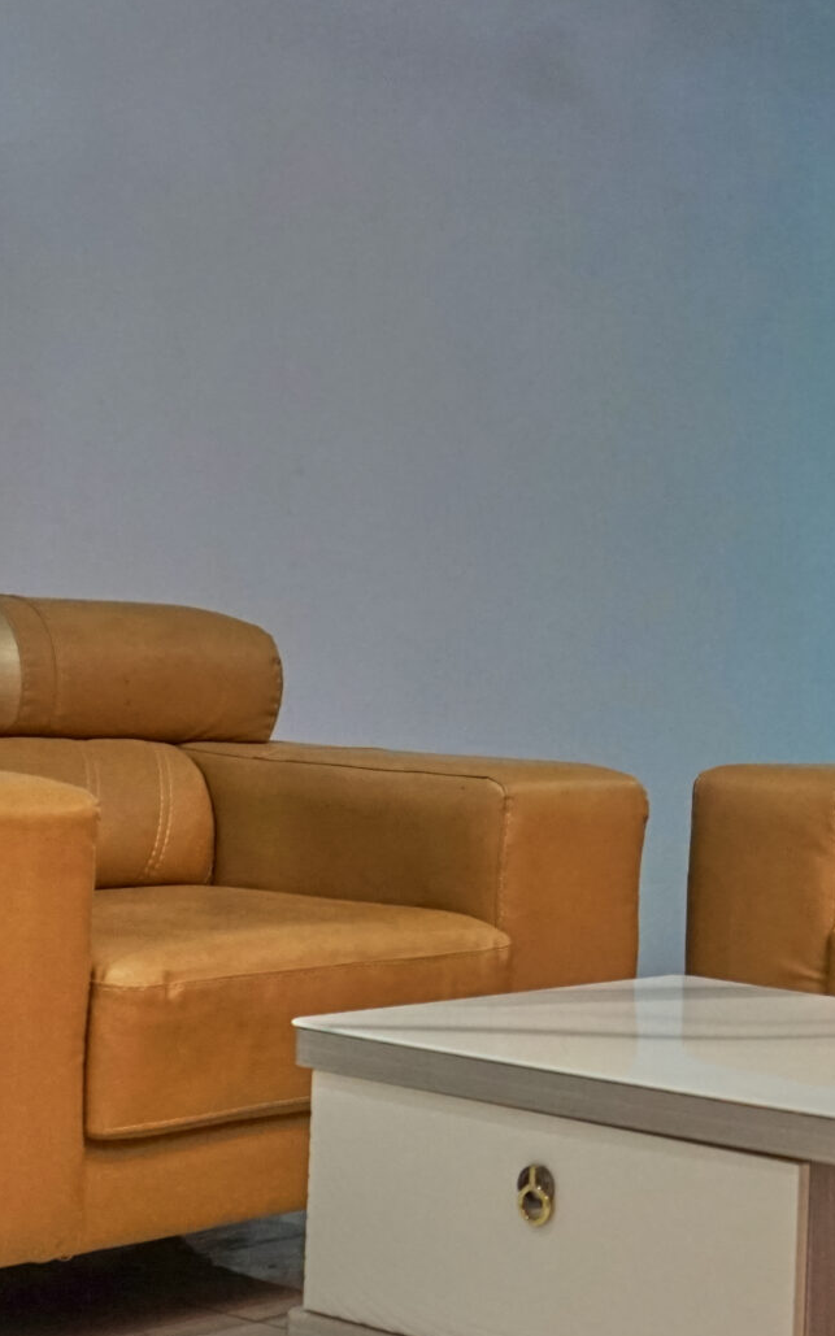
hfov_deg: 17.5
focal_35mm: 71
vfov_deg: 29.0
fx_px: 2585
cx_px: 1006
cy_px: 667
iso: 2000
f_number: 3.5
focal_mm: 28
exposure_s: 1/160
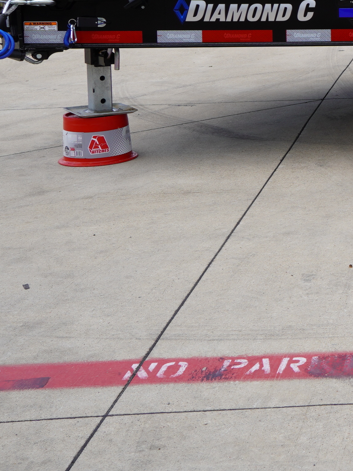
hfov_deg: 14.2
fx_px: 1256
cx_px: 632
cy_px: 80
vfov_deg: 20.9
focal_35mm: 92
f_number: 9
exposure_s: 1/125
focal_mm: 23
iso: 100
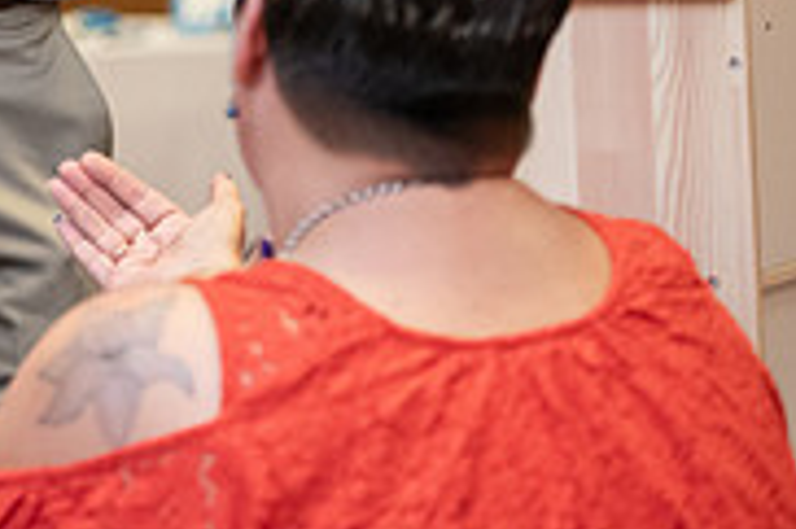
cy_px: -164
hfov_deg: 7.5
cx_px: -464
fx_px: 5987
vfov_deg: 5.0
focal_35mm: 271
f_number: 2.8
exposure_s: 1/200
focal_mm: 85
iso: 1600
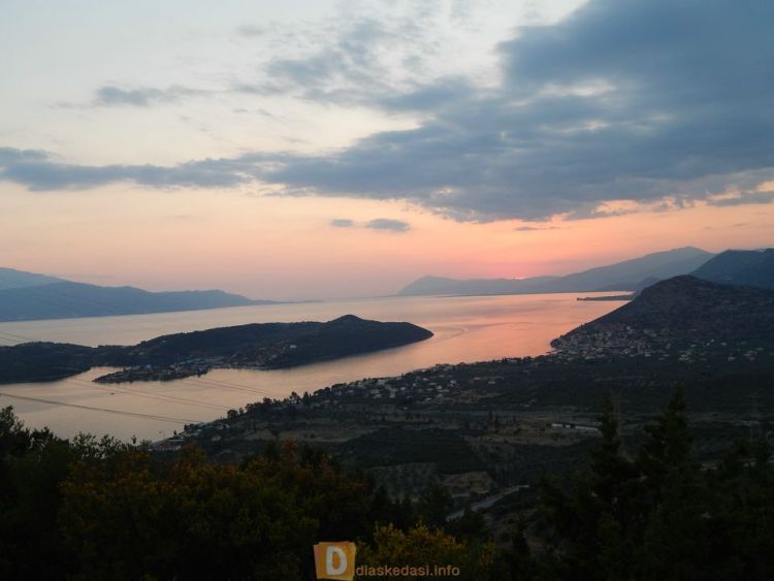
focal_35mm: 31
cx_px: 387
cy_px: 290
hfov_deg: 58.3
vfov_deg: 45.5
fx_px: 693
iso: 125
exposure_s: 1/100
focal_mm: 5.6
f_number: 3.2
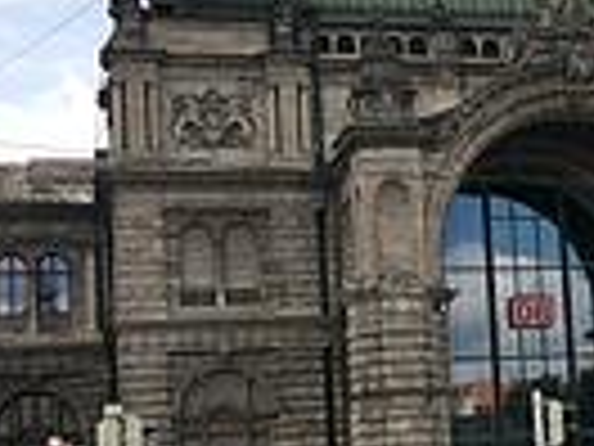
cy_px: 293
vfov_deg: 16.7
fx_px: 1510
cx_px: 526
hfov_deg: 21.8
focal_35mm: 88
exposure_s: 1/1122
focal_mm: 4.75
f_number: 1.8
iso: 50
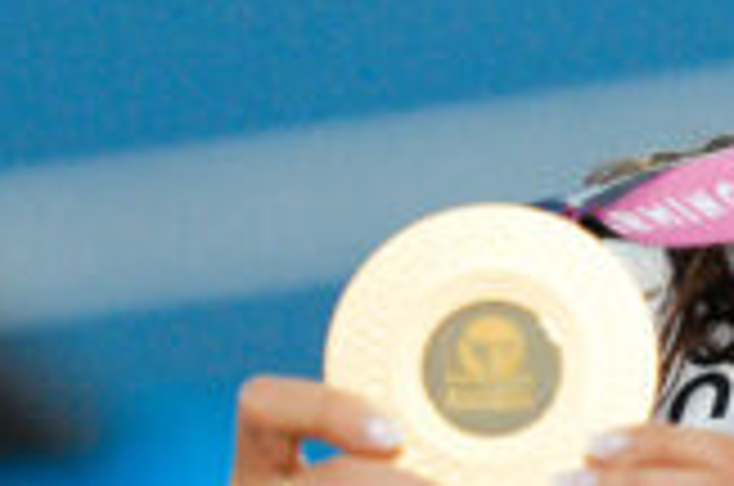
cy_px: 189
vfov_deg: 0.6
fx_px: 50058
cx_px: 657
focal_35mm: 2460
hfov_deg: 0.8
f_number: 2.8
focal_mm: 400
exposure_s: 1/1600
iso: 2000
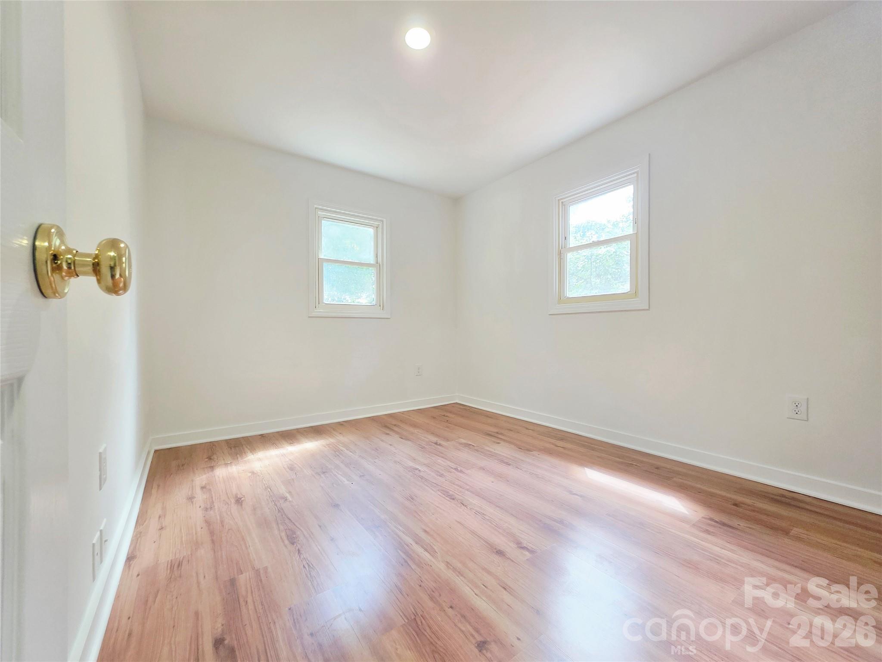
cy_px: 331
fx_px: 331
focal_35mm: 13
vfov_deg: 89.9
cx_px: 441
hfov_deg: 106.2
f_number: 1.9
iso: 200
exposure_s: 1/120
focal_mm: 2.2
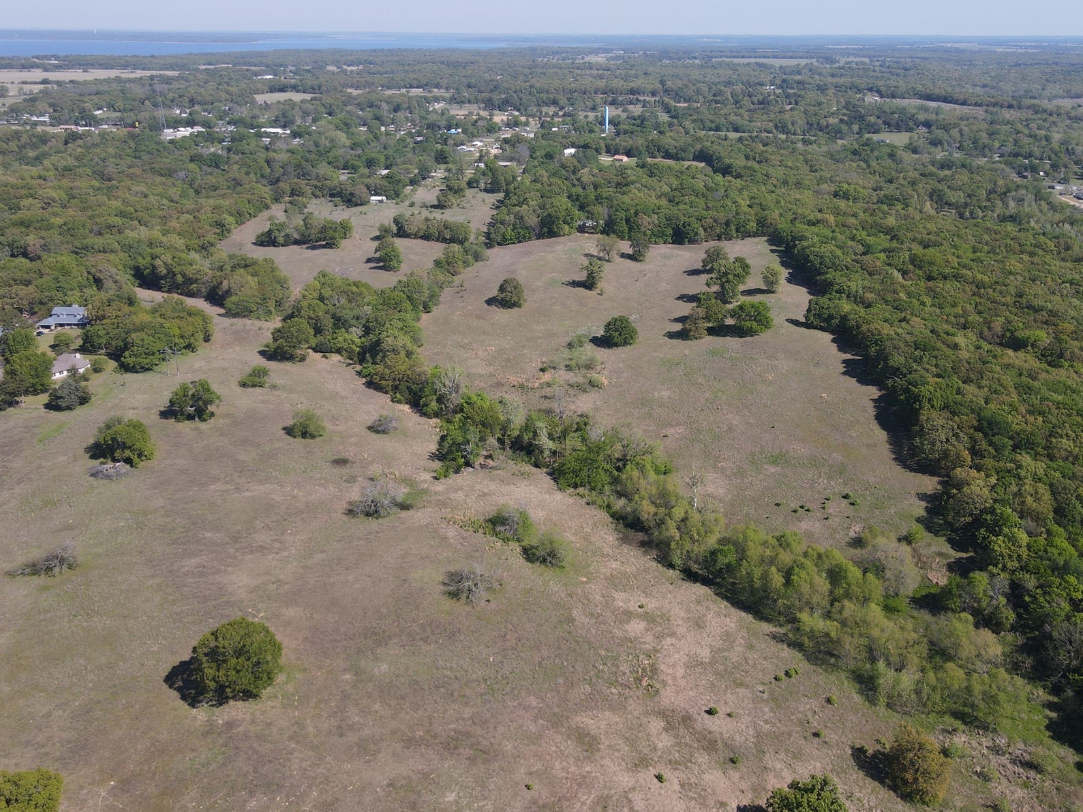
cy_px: 386
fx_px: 907
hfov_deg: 61.5
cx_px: 600
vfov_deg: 48.2
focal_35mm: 29
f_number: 2.8
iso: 110
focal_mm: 4.5
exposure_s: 1/640
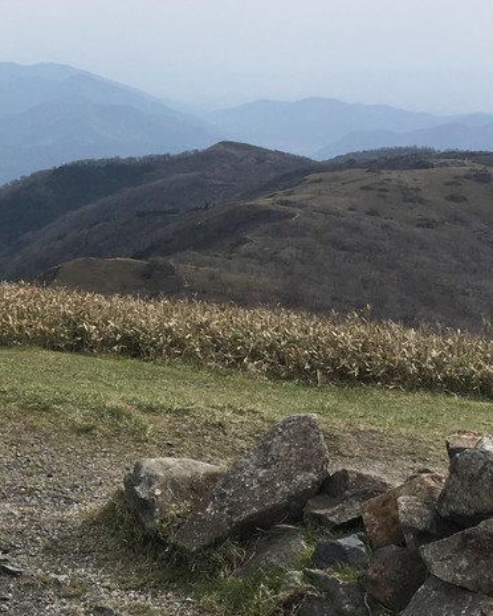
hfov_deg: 18.3
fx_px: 1331
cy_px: 274
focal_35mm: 73
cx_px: -272
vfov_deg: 26.0
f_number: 2.2
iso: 25
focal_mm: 4.15
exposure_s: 1/1350
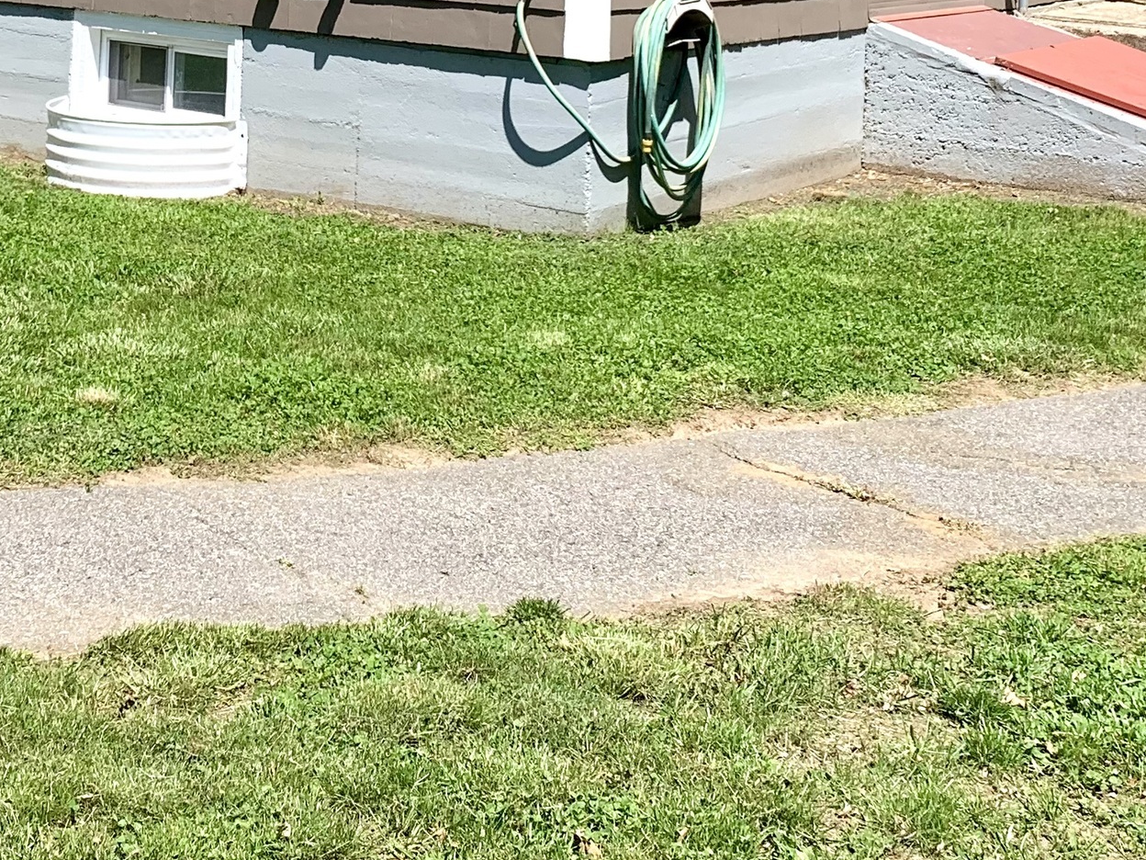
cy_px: -130
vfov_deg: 21.5
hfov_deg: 29.7
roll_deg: -1.8
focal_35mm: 64
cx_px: 257
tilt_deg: -0.8
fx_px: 2119
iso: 25
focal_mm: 4.25
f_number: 1.8
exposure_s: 1/1992
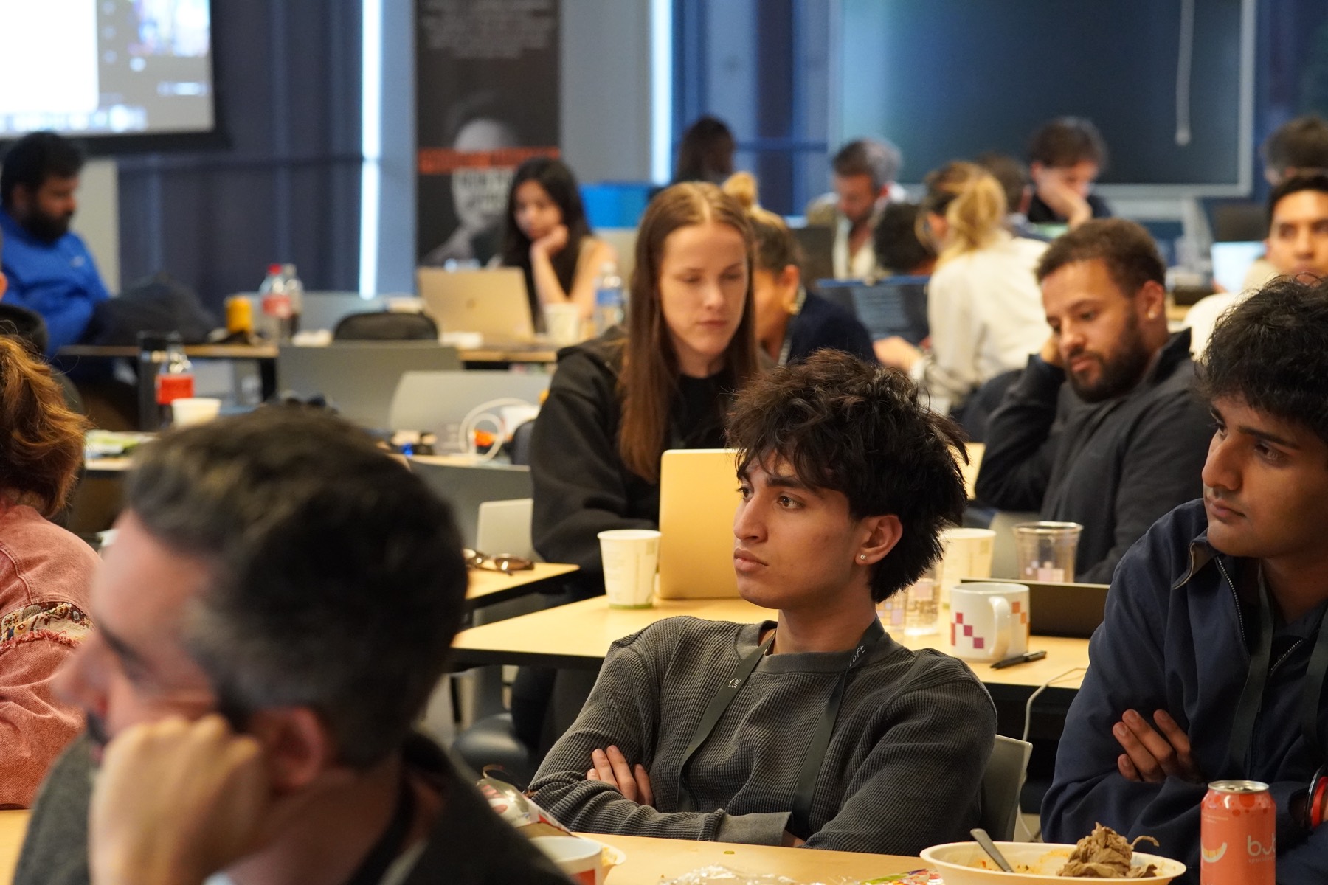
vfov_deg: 12.2
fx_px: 4150
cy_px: 442
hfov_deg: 18.2
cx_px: 664
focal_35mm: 112
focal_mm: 75
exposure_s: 1/160
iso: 4000
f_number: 4
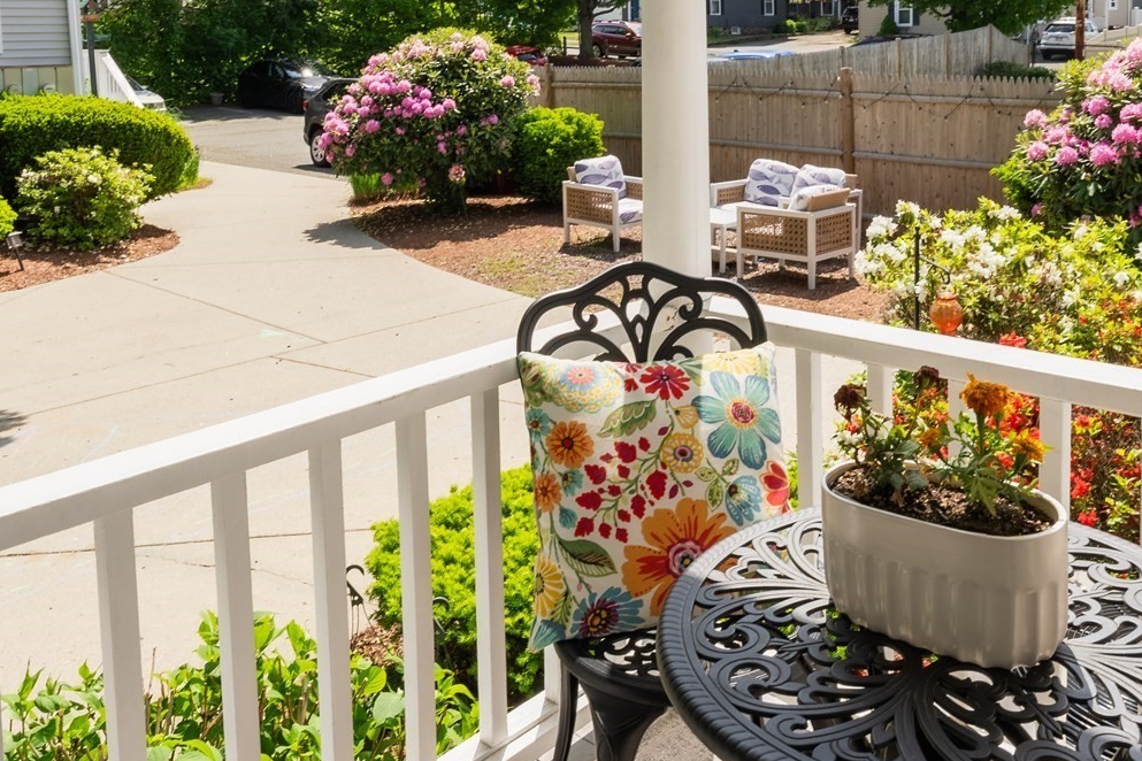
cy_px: 136
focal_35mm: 33
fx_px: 1047
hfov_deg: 57.1
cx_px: 642
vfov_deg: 38.3
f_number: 13
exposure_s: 1/125
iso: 80
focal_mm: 16
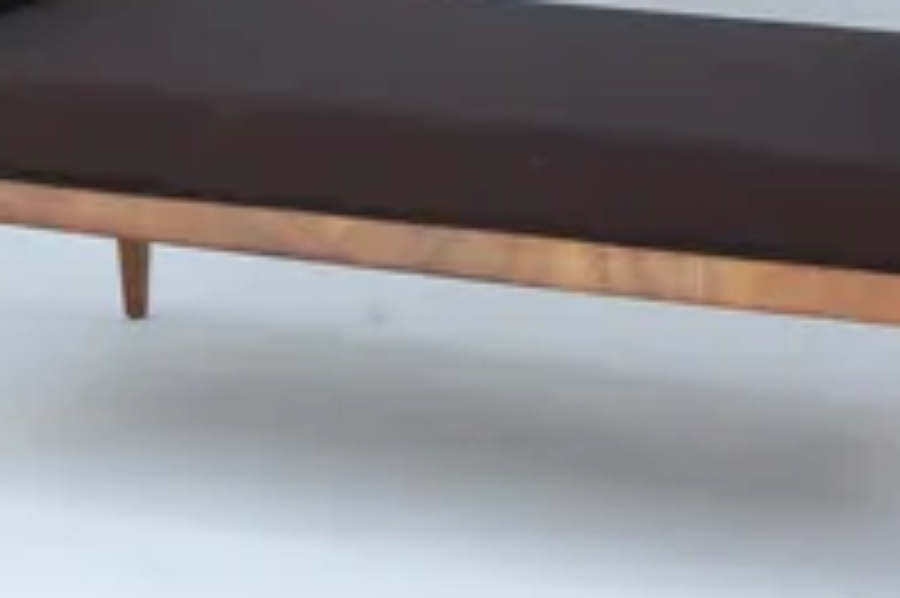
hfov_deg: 18.0
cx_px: 495
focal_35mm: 114
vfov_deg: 11.9
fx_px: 2848
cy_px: 103
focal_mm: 38
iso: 280
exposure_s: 1/125
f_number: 5.6
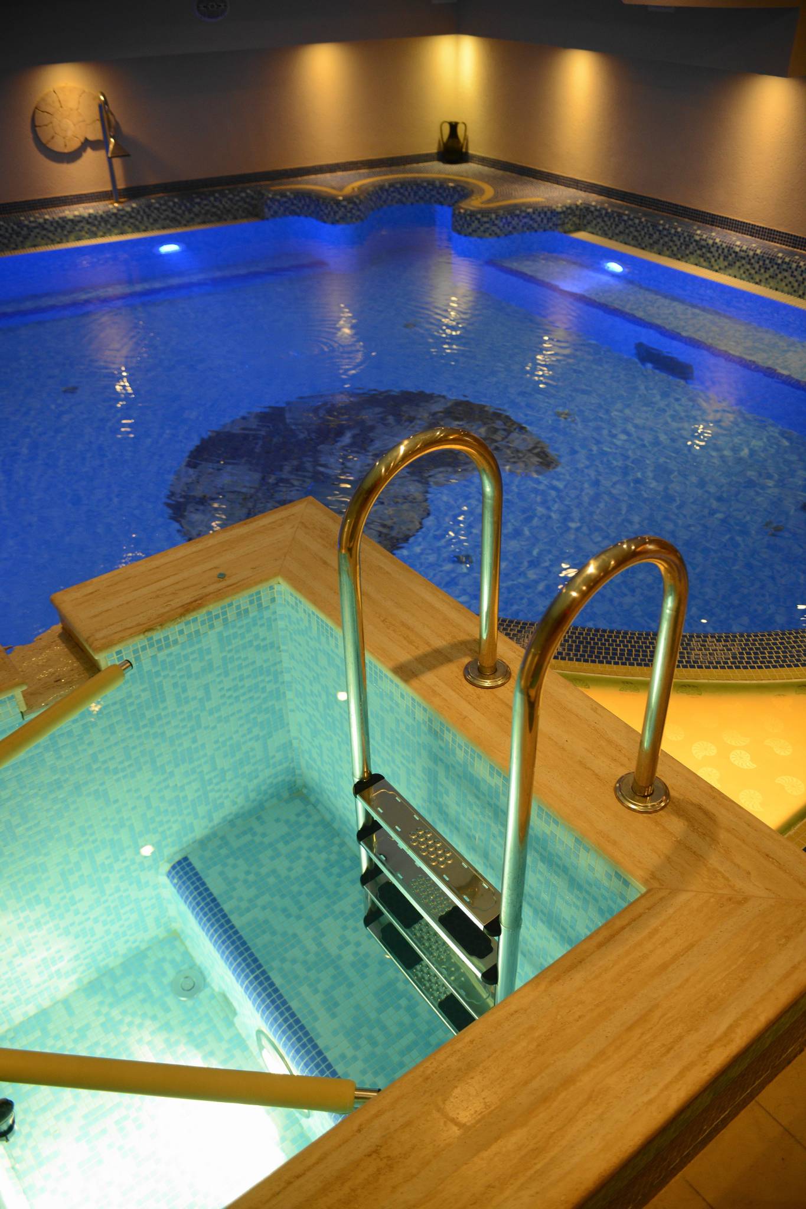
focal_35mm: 28
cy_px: 604
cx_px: 403
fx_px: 940
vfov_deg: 65.5
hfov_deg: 46.4
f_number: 3.2
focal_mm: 28
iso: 1000
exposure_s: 1/30
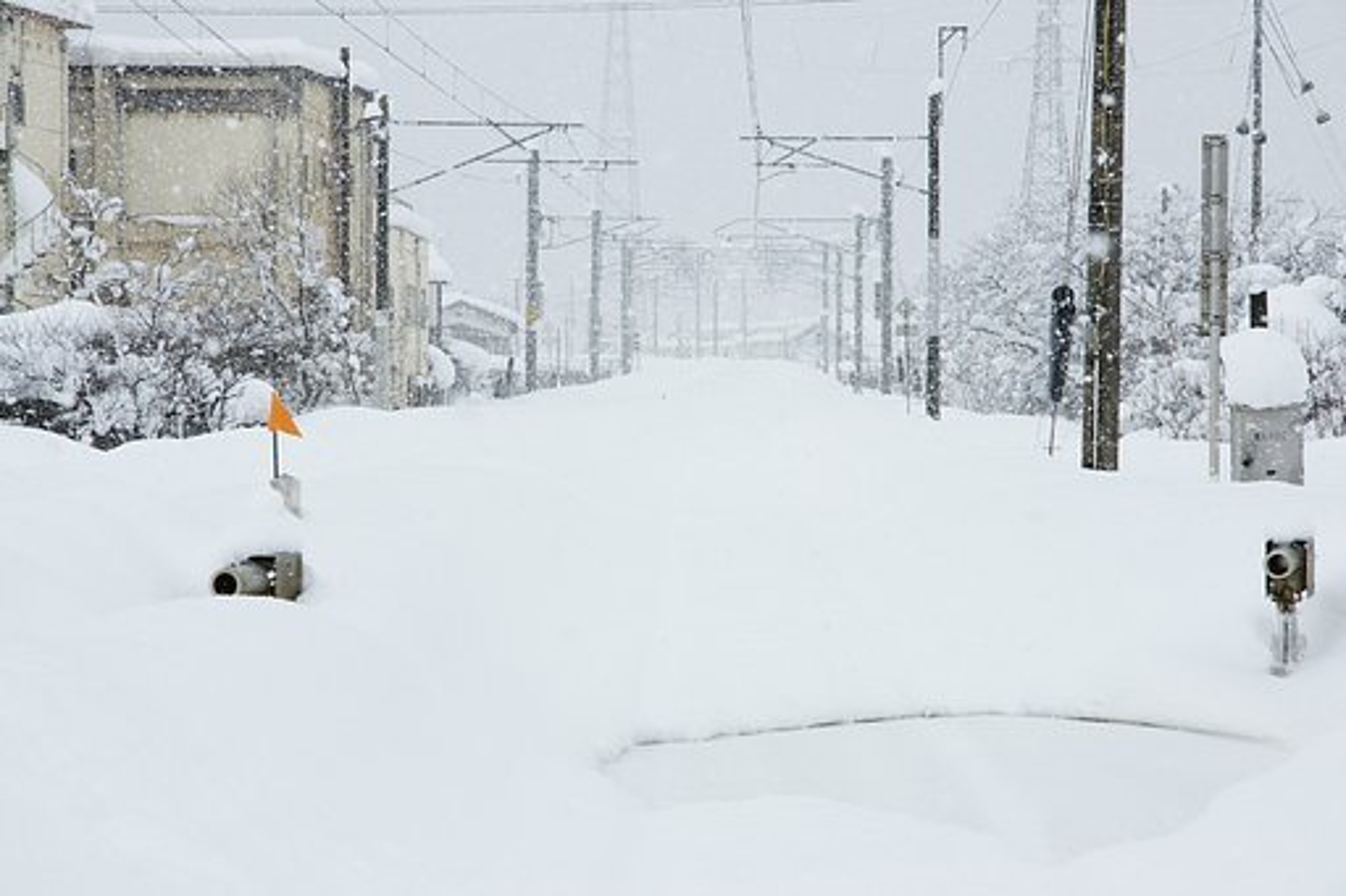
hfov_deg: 17.1
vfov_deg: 11.4
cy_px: 448
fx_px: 4485
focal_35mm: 120
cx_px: 673
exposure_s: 1/350
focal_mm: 80
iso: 200
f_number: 9.5
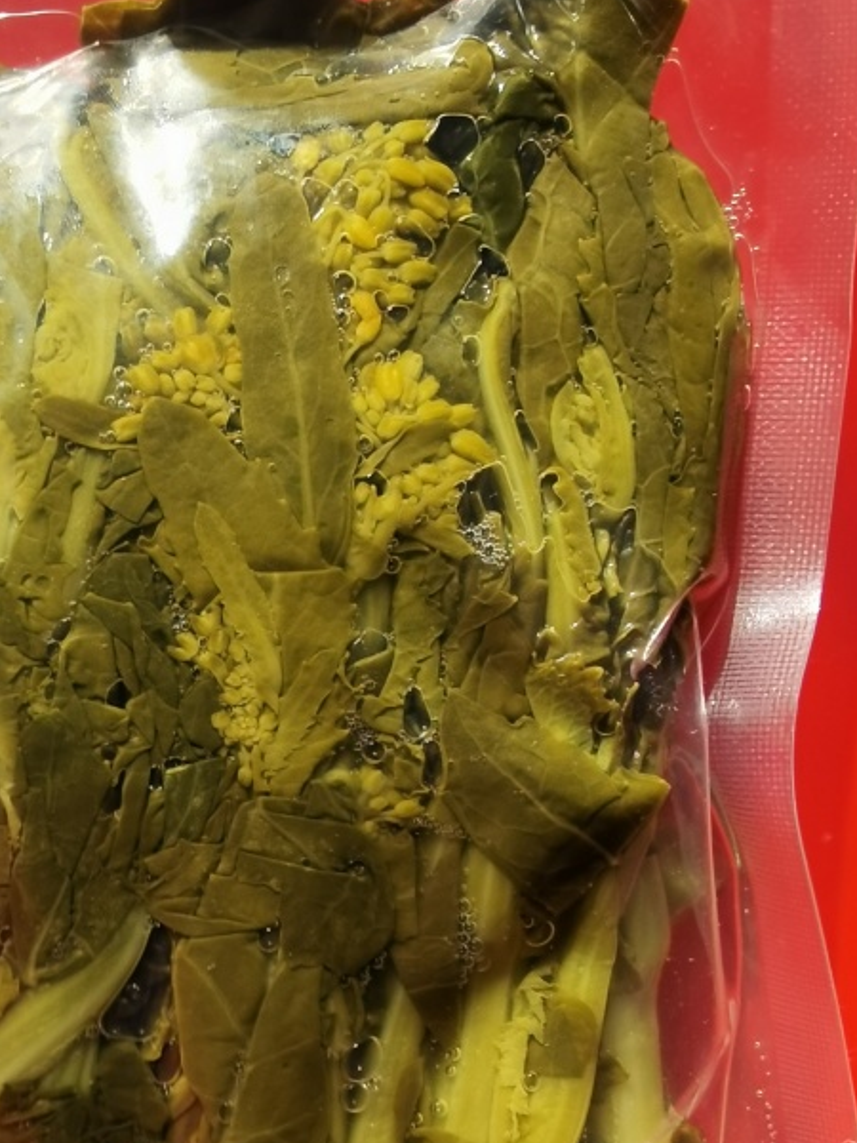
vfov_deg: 39.4
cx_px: 333
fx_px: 1584
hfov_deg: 30.2
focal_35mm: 48
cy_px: 725
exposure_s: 1/711
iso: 50
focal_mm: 2.26
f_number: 2.2
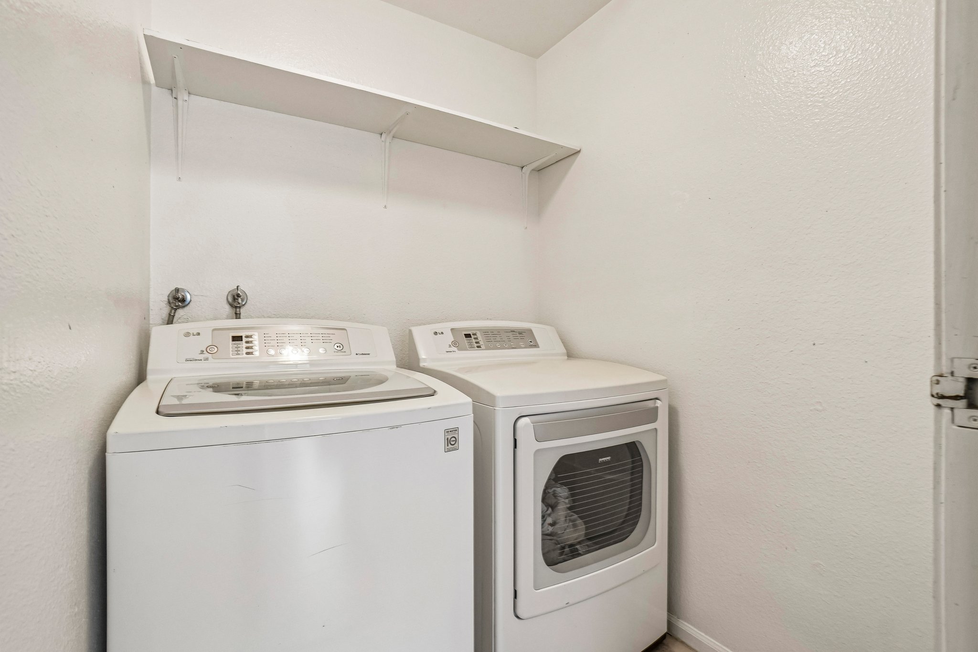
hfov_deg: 100.4
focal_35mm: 15
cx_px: 489
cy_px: 326
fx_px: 407
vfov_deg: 77.3
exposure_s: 1/10
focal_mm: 10
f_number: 8
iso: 400
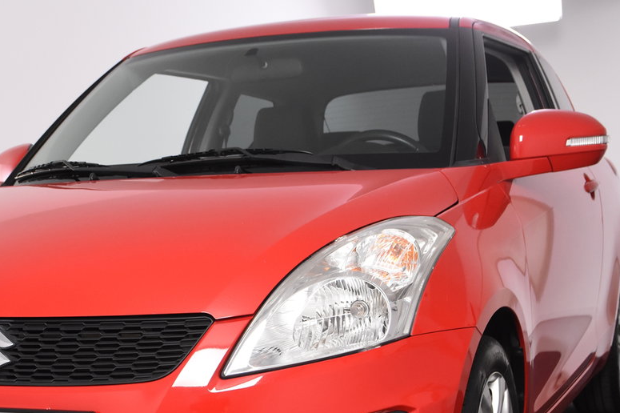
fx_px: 1322
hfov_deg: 26.2
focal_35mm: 77
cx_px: 202
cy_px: 335
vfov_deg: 17.6
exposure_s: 1/100
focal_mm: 31
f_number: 5
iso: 1600
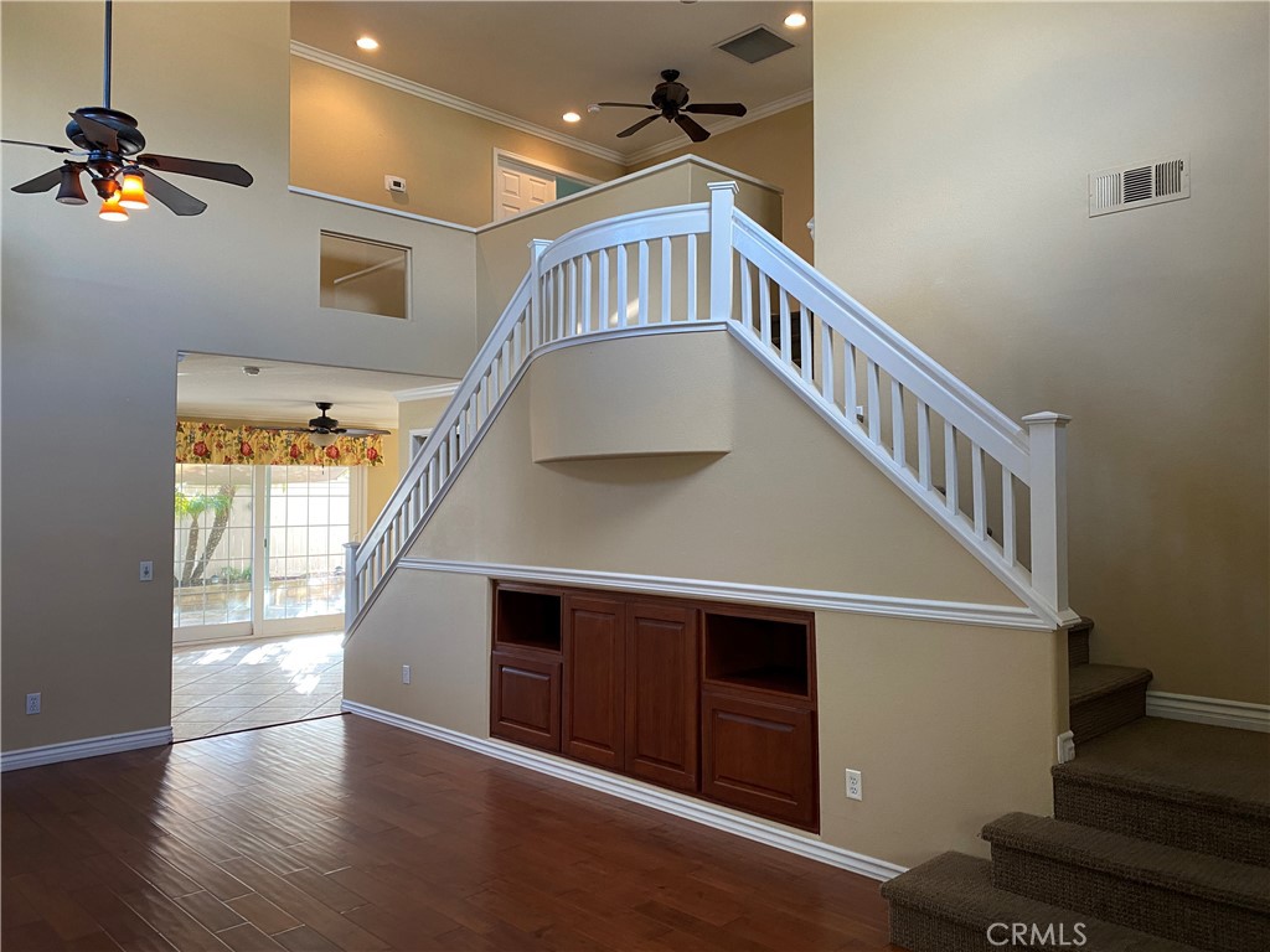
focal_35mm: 26
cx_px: 635
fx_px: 954
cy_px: 476
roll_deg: -0.3
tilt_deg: +2.2
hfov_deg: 67.3
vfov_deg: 53.1
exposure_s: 1/60
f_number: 1.8
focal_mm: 4.25
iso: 160
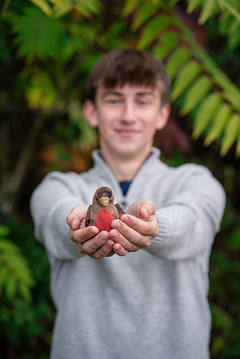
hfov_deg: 16.1
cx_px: 120
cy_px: 180
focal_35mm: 85
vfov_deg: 23.9
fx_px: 850
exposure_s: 1/250
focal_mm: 85
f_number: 3.5
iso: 640
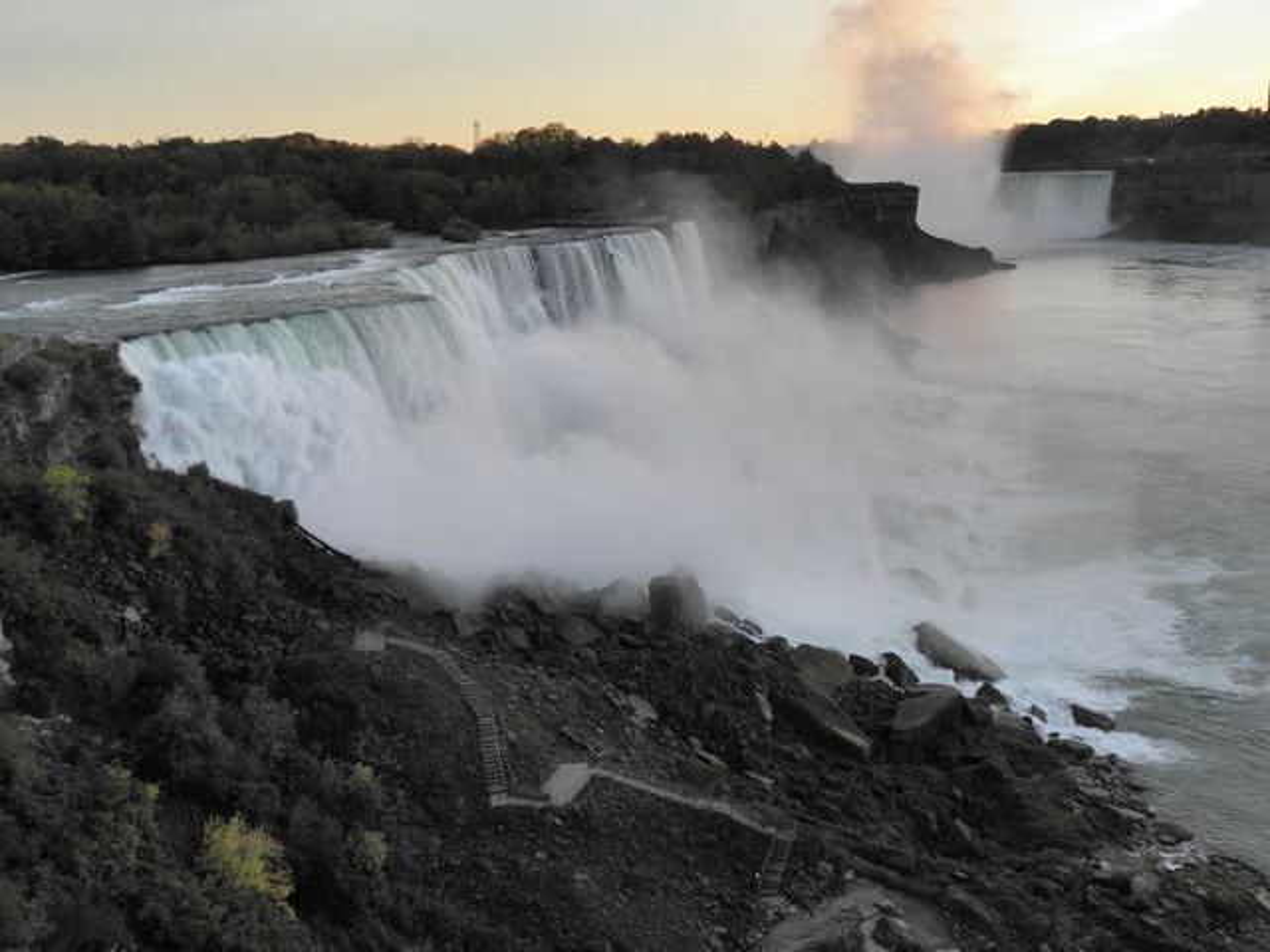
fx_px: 1211
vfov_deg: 42.9
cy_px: 476
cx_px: 635
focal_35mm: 33
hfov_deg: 55.4
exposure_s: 1/50
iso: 64
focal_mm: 5.9
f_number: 5.6
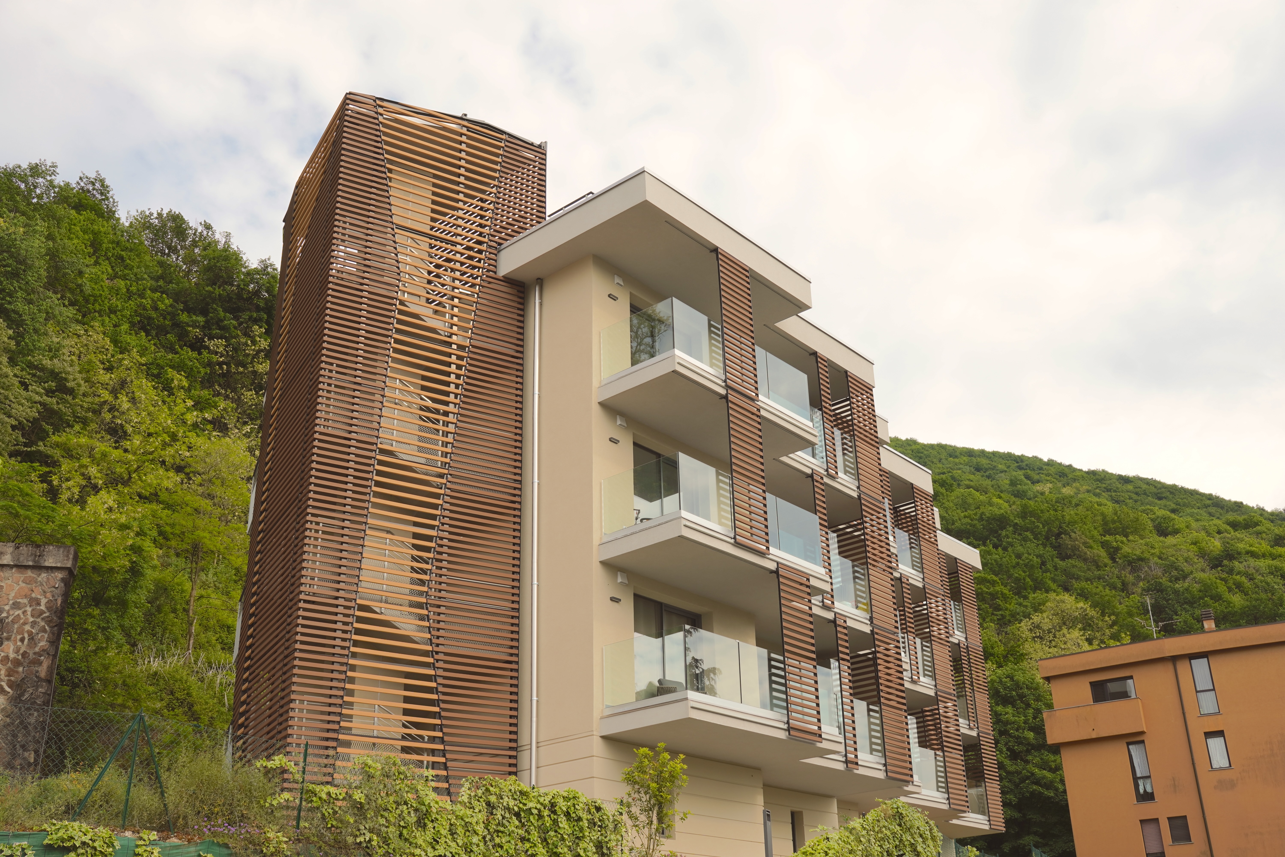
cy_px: 428
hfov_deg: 54.5
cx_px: 642
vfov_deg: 37.9
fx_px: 1247
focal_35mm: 35
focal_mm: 23.3
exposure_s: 1/125
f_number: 8
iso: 100
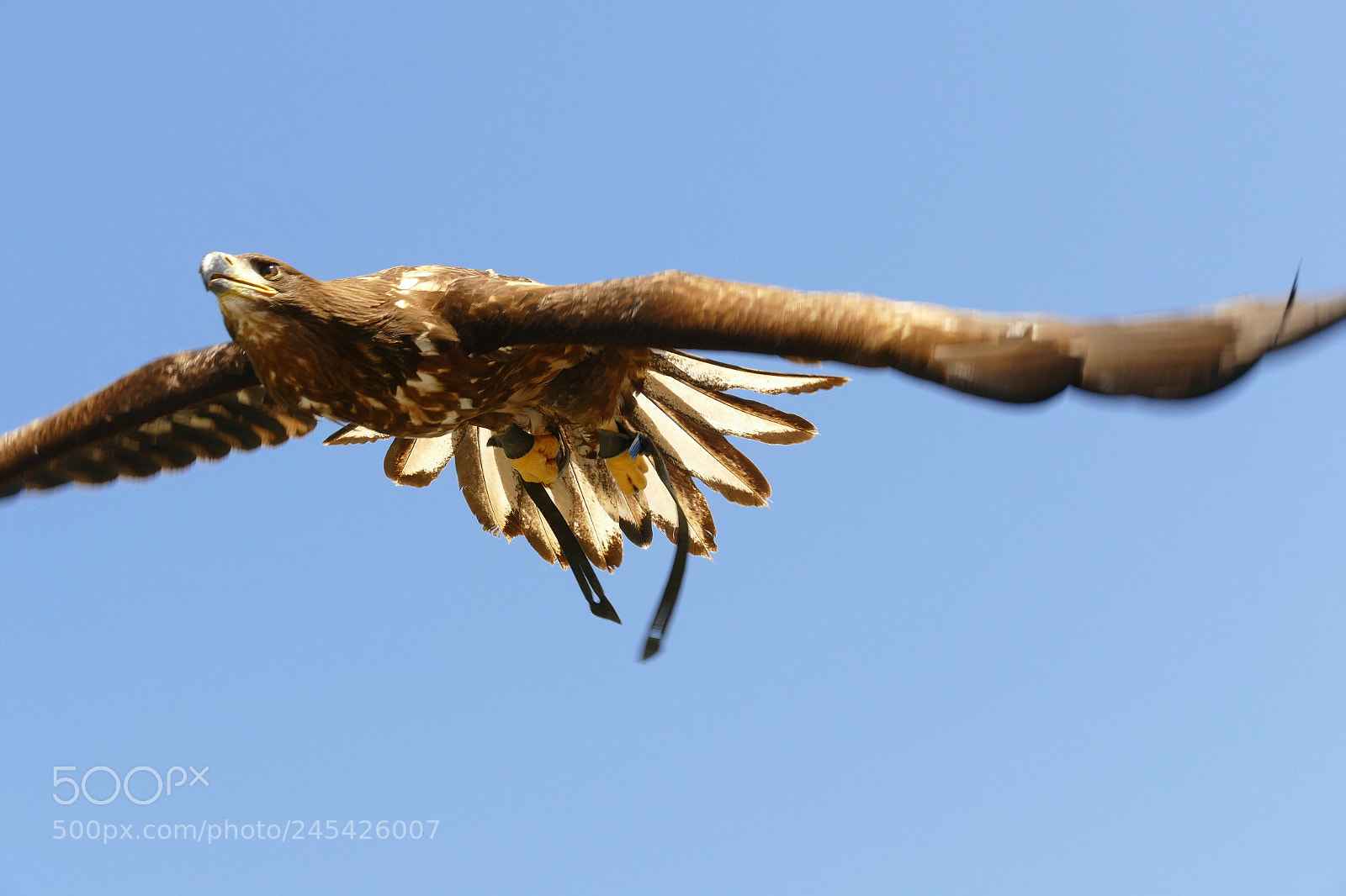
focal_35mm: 96
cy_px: 448
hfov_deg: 21.2
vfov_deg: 14.2
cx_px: 673
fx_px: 3588
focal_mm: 34.91
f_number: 6.3
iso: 200
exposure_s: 1/500
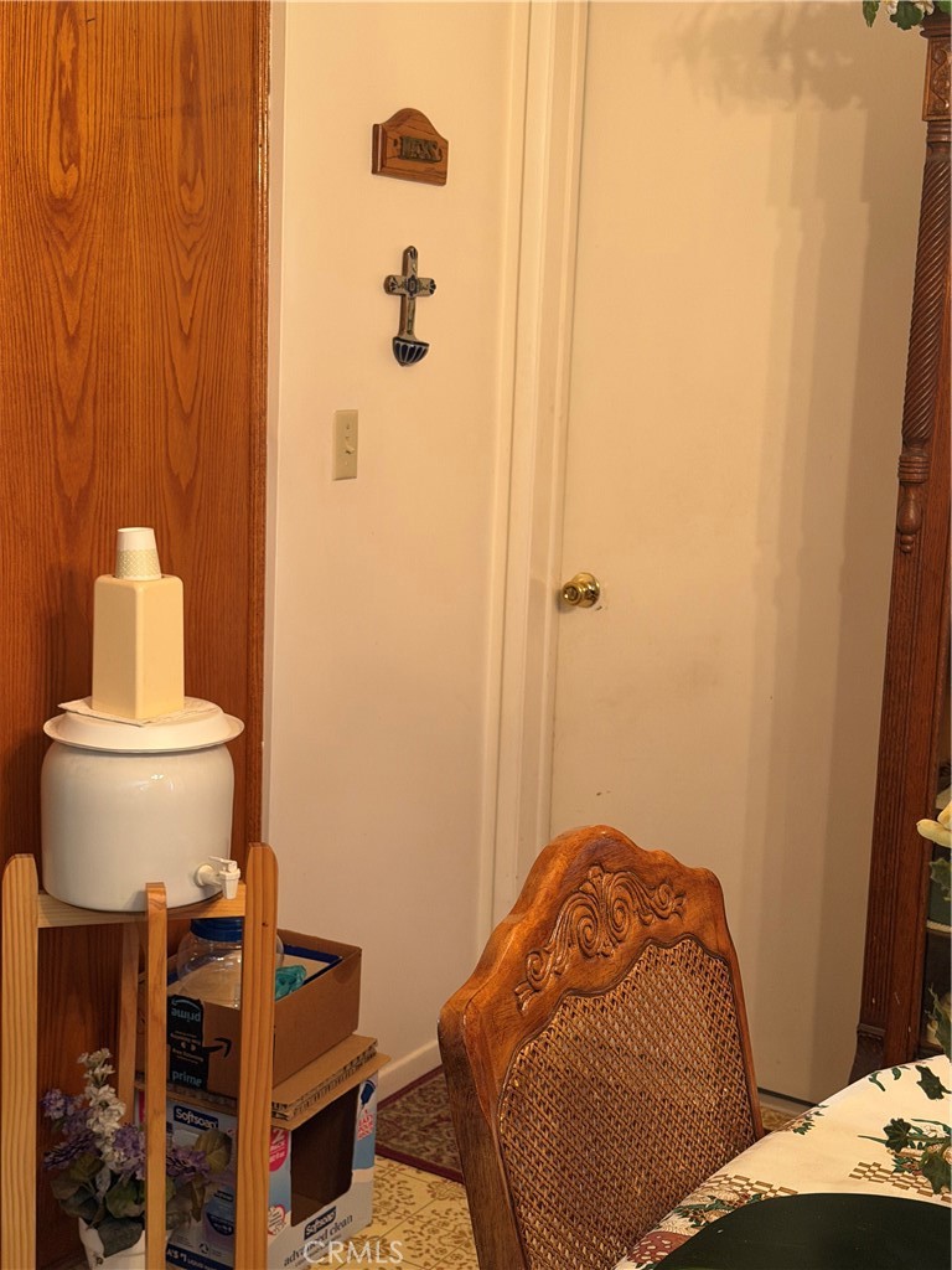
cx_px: 476
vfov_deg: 39.7
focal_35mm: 48
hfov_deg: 30.3
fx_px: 1760
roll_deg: -3.2
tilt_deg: -8.4
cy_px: 635
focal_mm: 6.76
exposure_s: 1/60
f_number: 1.78
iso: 250
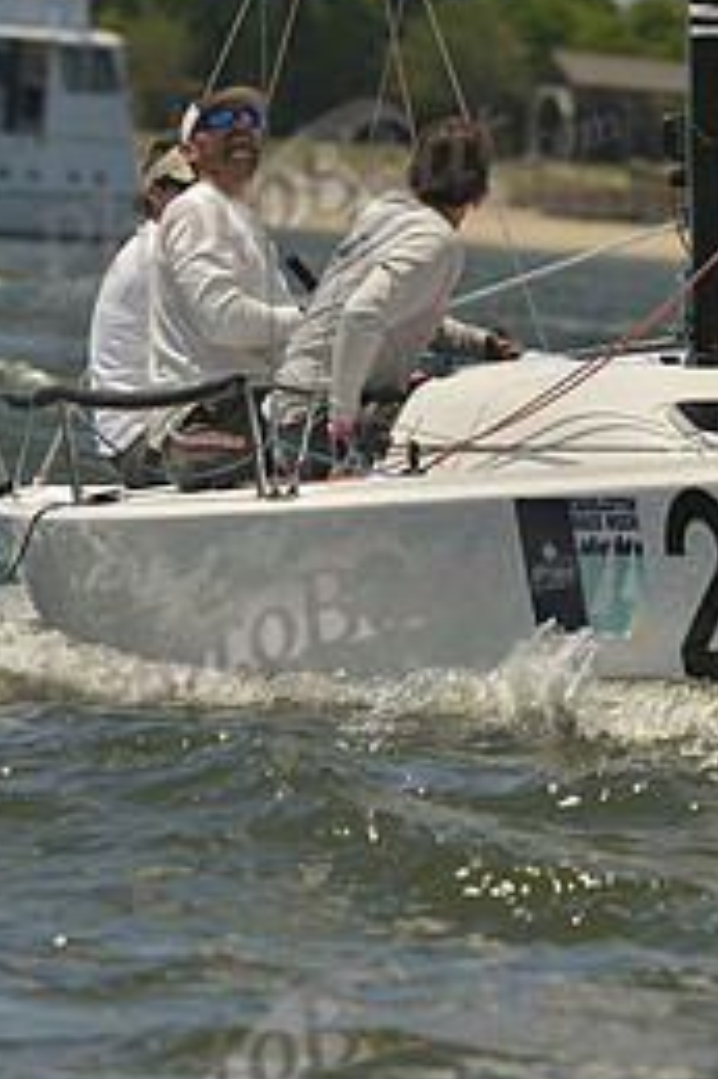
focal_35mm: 803
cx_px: 838
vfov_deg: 2.6
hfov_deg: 1.7
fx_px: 24053
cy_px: 342
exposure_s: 1/1250
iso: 280
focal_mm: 360
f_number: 10
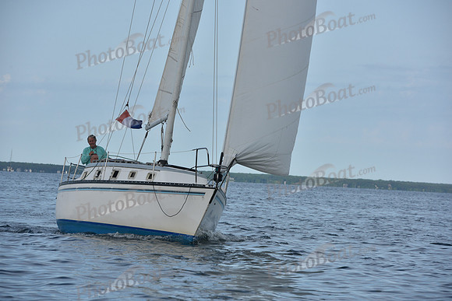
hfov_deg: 10.3
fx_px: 2512
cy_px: 150
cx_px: 226
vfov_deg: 6.9
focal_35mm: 200
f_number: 9
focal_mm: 200
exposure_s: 1/1000
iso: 320
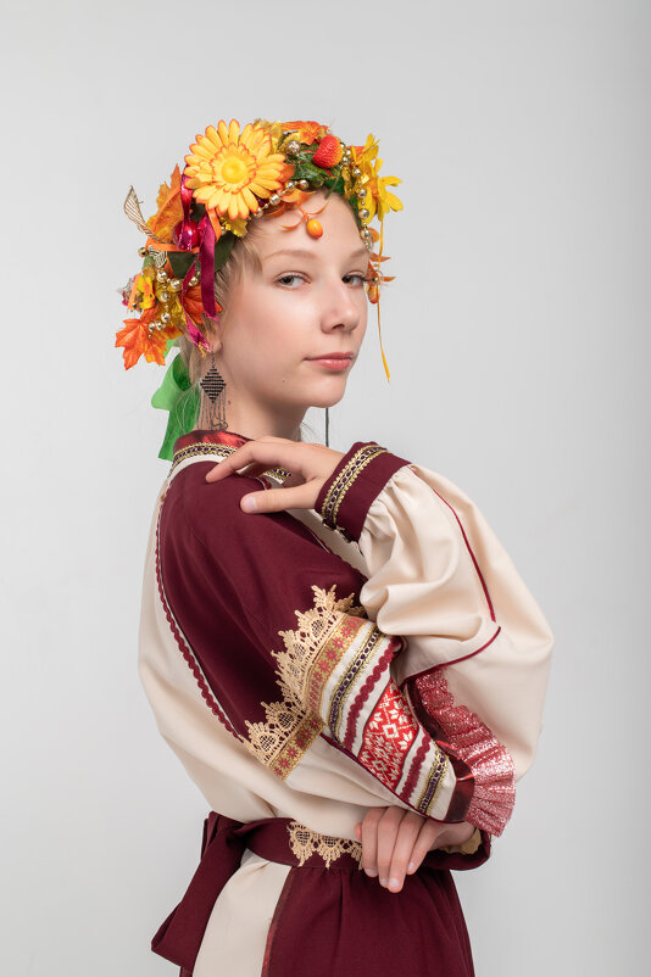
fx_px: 1357
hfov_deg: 27.0
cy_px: 488
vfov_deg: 39.6
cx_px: 326
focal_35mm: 50
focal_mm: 50
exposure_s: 1/160
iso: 80
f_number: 8
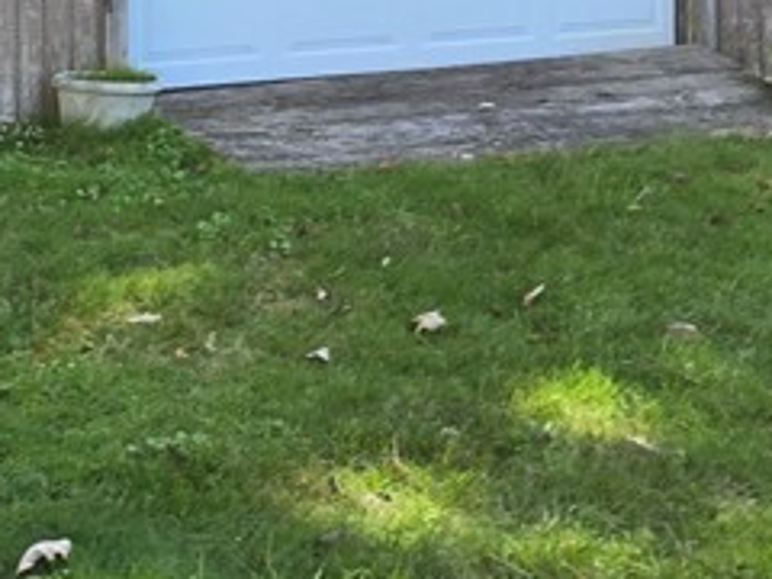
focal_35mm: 98
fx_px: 2186
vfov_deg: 14.1
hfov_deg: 19.9
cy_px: -290
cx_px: 225
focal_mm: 6.3
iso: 20
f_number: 1.7
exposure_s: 1/180
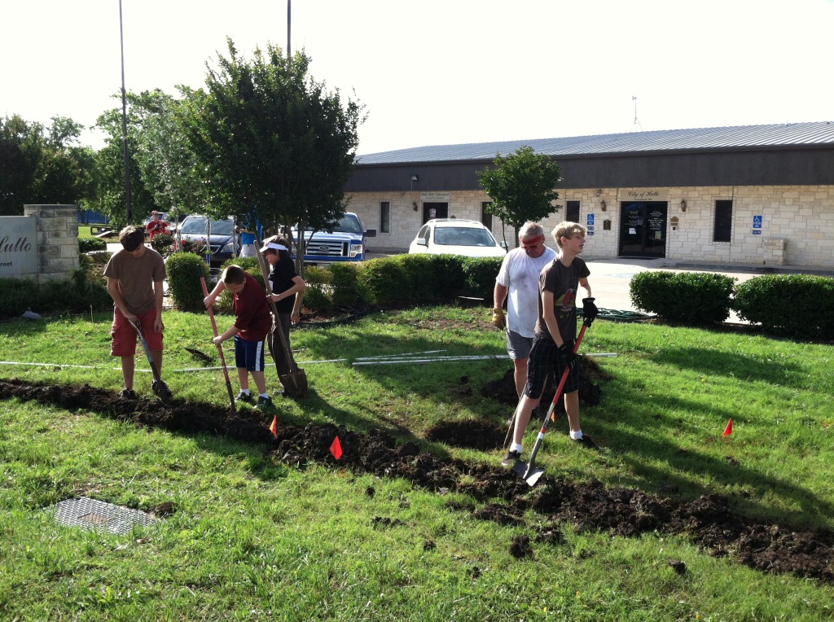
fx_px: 842
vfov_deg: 40.6
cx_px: 417
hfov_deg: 52.7
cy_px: 311
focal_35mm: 35
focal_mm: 3.85
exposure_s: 1/517
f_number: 2.8
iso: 80
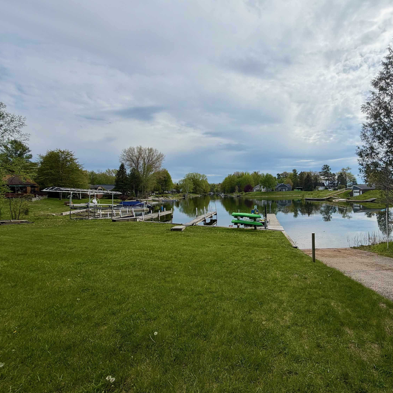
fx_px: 218
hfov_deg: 81.6
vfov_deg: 84.0
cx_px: 257
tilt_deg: -1.0
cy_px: 194
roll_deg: +0.0
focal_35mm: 17
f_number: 2.2
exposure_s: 1/1534
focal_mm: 2.22
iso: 20
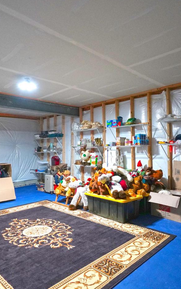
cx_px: 84
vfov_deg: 72.5
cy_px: 144
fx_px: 197
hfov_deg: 49.3
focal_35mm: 25
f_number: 2.8
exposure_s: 1/160
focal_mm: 16
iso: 2500
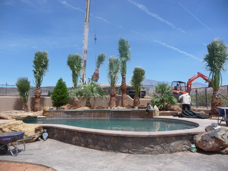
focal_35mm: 28
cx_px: 114
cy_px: 86
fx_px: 184
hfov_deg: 63.4
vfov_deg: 49.8
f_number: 3.3
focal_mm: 4.7
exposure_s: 1/1000
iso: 100
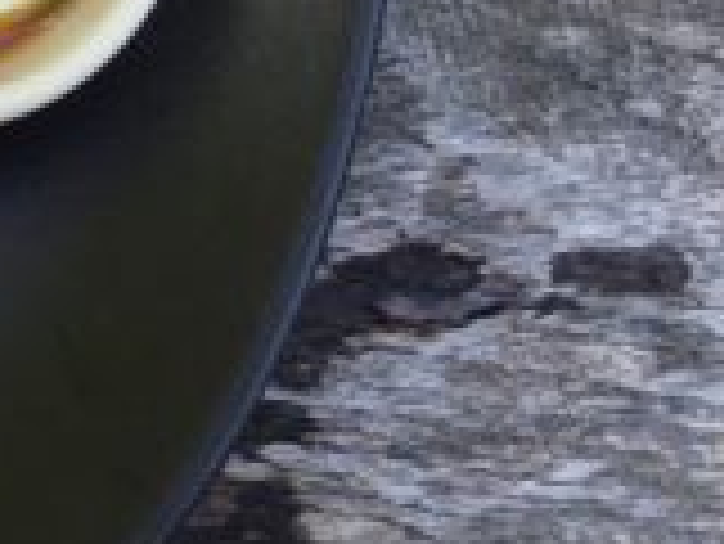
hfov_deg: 14.4
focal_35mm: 115
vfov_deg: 12.2
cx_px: -706
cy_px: -288
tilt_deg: -77.9
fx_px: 2407
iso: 32
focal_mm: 4.15
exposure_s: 1/158
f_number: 2.2
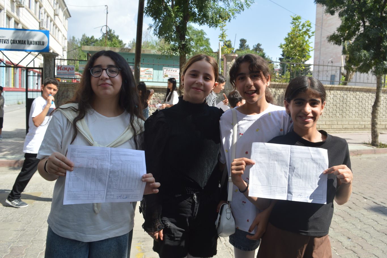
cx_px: 194
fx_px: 290
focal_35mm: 27
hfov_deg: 67.4
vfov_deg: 47.9
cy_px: 129
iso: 100
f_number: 7.1
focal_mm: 18
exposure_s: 1/200
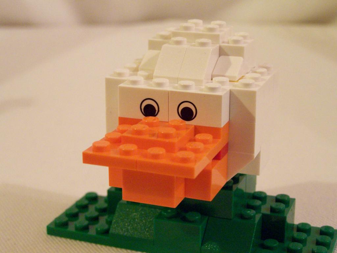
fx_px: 672
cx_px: 168
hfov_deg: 28.2
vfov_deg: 21.3
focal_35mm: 69
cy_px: 126
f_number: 3.2
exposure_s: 1/8
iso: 400
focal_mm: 11.5
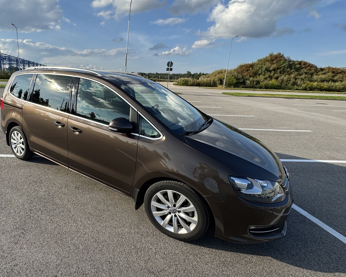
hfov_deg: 79.7
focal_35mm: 19
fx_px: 195
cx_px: 107
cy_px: 128
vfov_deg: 70.8
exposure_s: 1/1020
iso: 50
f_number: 2.2
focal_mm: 2.22
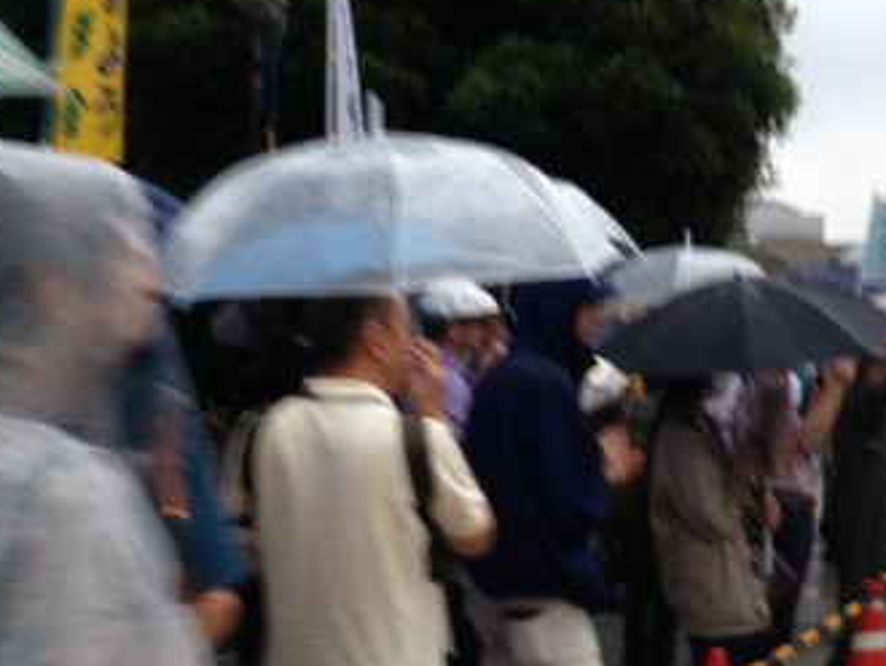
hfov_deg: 42.0
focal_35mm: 45
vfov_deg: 32.2
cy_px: 349
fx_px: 1153
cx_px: 478
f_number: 2.4
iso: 250
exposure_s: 1/20
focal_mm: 4.13
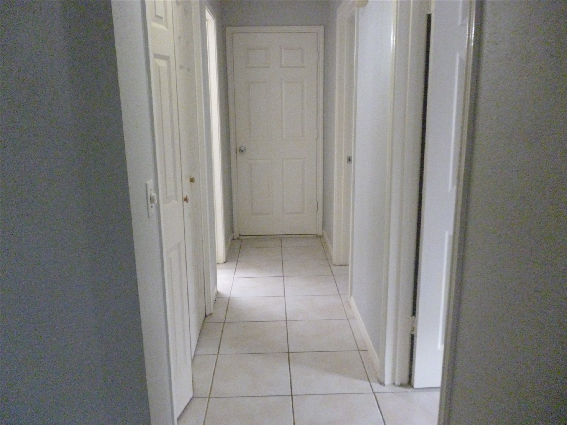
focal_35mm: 28
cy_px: 212
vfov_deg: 49.7
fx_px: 459
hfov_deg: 63.4
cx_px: 284
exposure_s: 1/30
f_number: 3.1
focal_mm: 5
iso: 800
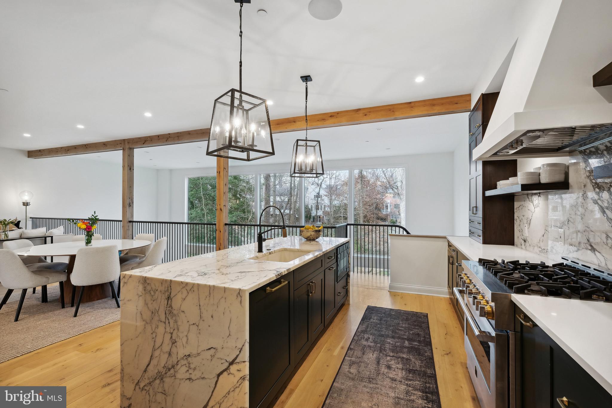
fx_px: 255
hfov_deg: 100.4
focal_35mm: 15
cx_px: 306
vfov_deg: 77.3
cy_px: 204
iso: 800
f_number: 8
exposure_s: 1/15
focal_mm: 10
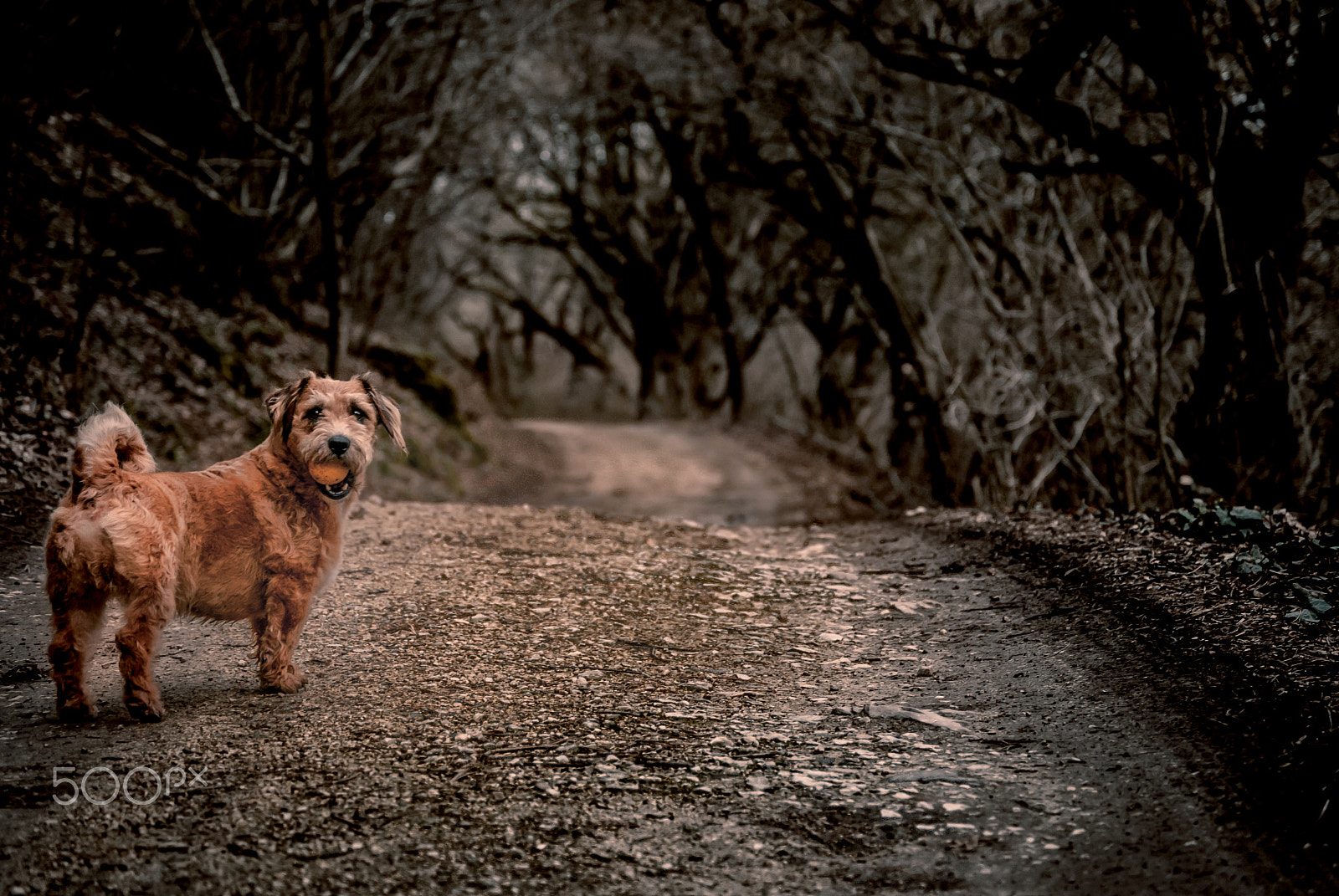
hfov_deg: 19.4
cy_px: 448
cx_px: 670
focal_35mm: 105
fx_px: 3910
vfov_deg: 13.1
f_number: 4.5
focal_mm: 70
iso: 400
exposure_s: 1/160
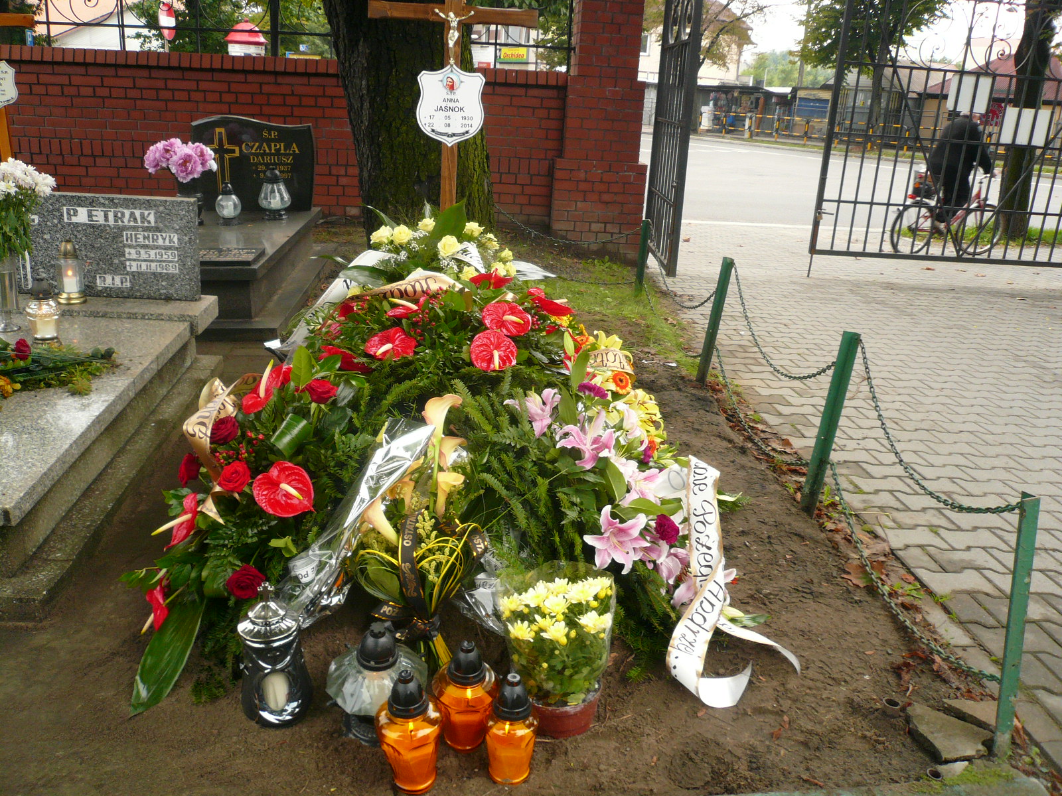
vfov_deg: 49.7
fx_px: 859
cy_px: 398
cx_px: 531
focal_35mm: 28
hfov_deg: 63.4
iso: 100
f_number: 2.8
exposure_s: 1/60
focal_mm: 4.6
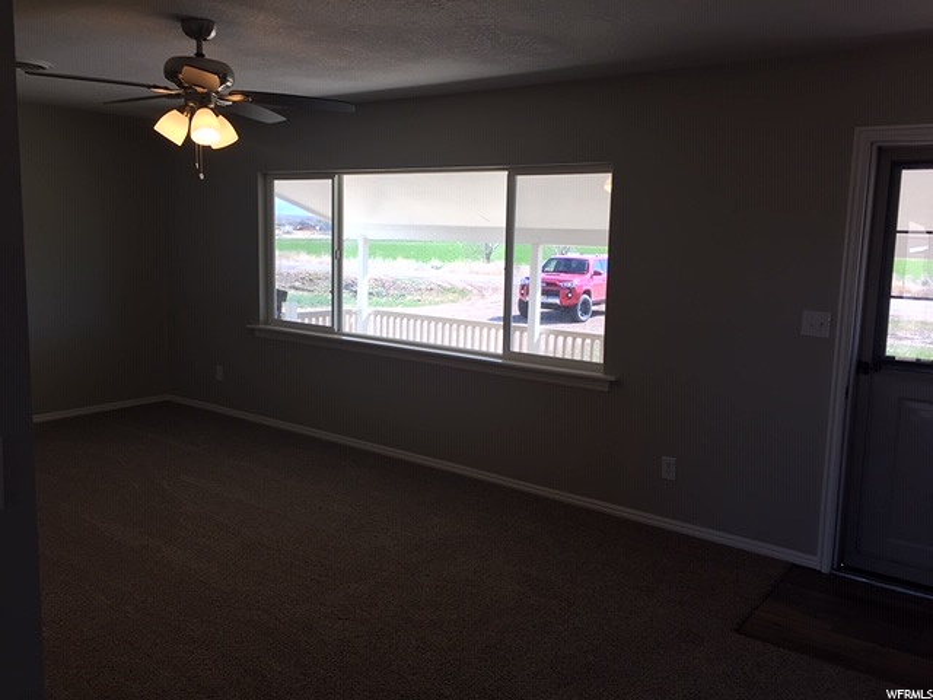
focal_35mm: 29
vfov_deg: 48.2
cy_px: 350
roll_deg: -1.4
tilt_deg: -7.4
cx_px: 466
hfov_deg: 61.7
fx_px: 782
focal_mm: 4.15
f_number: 2.2
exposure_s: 1/120
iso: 32
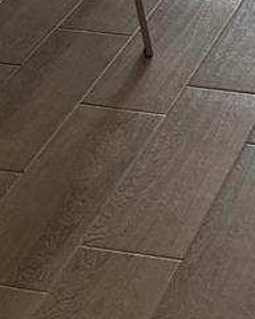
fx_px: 1198
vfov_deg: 12.8
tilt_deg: -11.3
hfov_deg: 11.5
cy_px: -358
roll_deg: -3.2
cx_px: 405
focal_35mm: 127
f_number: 1.6
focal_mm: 5.96
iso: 80
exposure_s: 1/120
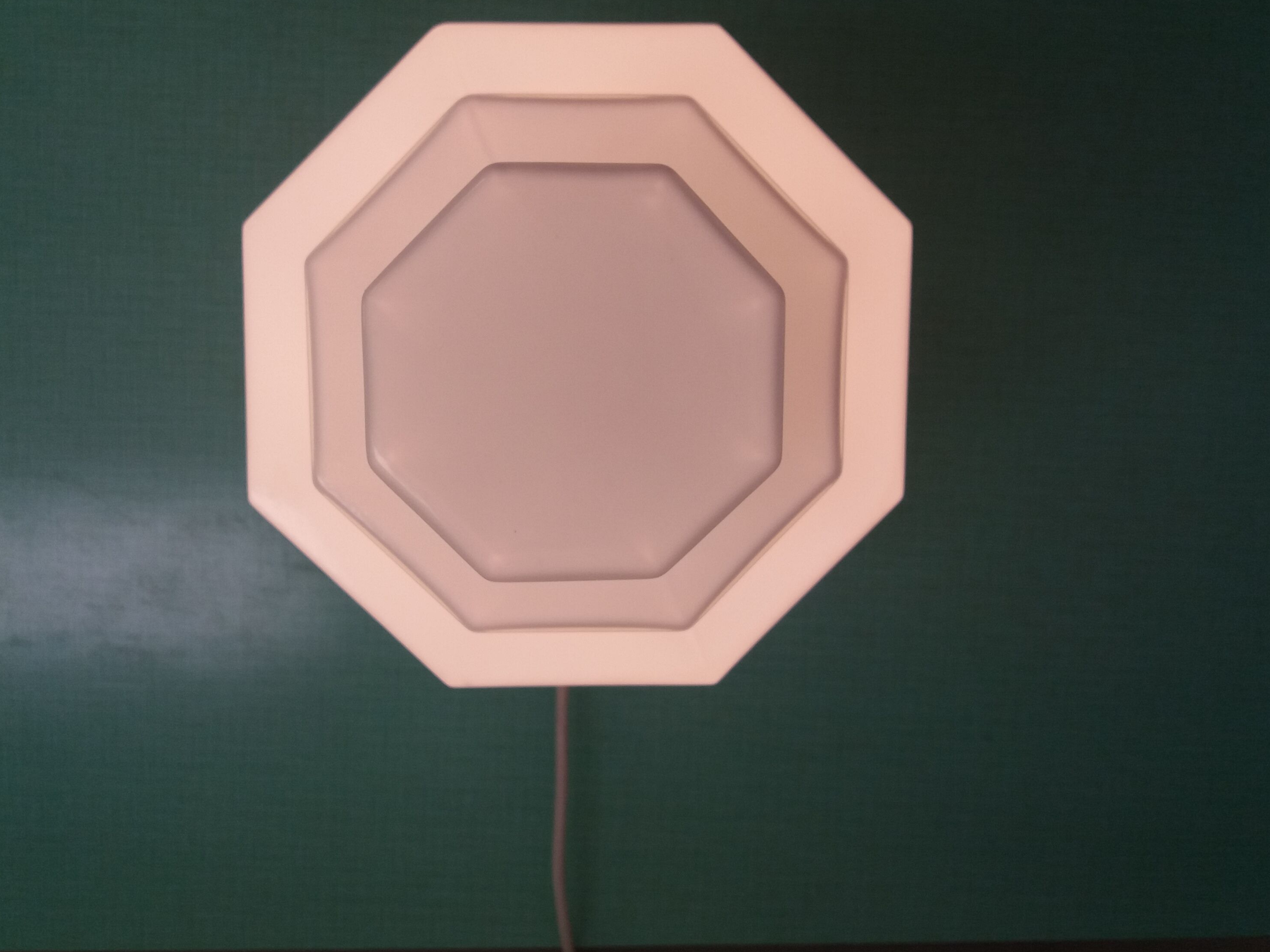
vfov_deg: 45.4
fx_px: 1137
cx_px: 619
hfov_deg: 58.3
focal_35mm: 31
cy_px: 447
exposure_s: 1/100
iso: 80
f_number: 1.9
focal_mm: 3.7
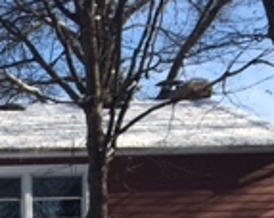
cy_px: 363
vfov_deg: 11.4
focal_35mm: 127
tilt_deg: -2.3
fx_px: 1028
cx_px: -195
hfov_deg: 13.8
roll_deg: +0.7
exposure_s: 1/1570
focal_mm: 4.15
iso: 25
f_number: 2.2
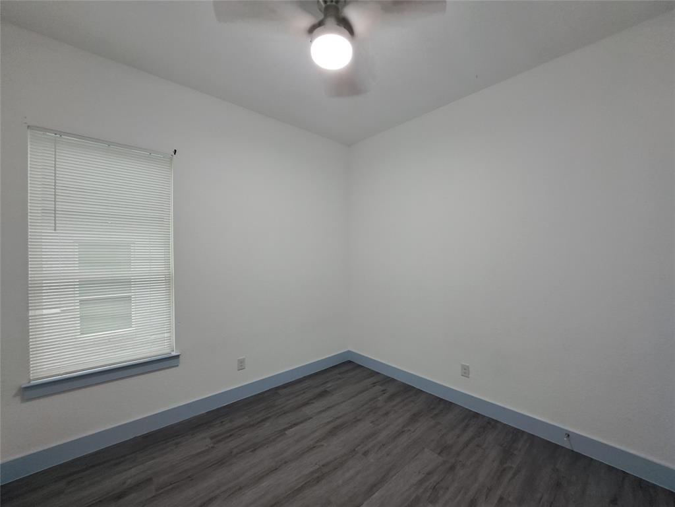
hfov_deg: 106.2
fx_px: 253
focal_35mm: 13
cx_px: 338
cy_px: 254
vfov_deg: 89.9
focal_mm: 1.74
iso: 160
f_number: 2.2
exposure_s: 1/40
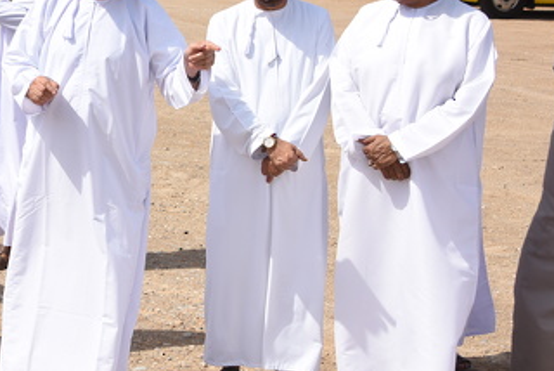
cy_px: 139
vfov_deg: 12.5
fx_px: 1694
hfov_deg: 18.2
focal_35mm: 110
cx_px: 47
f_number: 5
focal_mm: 44
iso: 100
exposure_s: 1/640
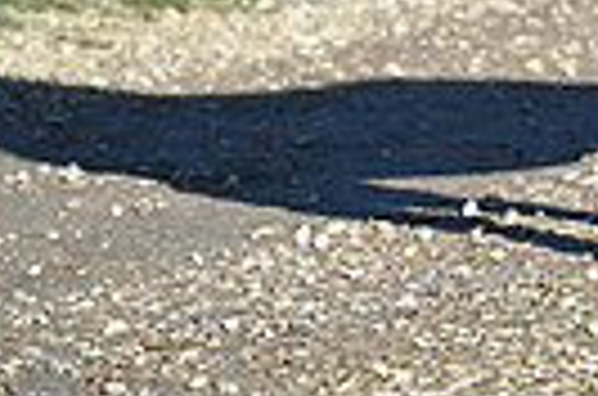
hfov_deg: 3.4
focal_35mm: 612
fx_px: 10142
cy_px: -434
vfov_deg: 2.2
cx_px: 1097
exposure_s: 1/1250
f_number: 4.5
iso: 250
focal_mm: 140
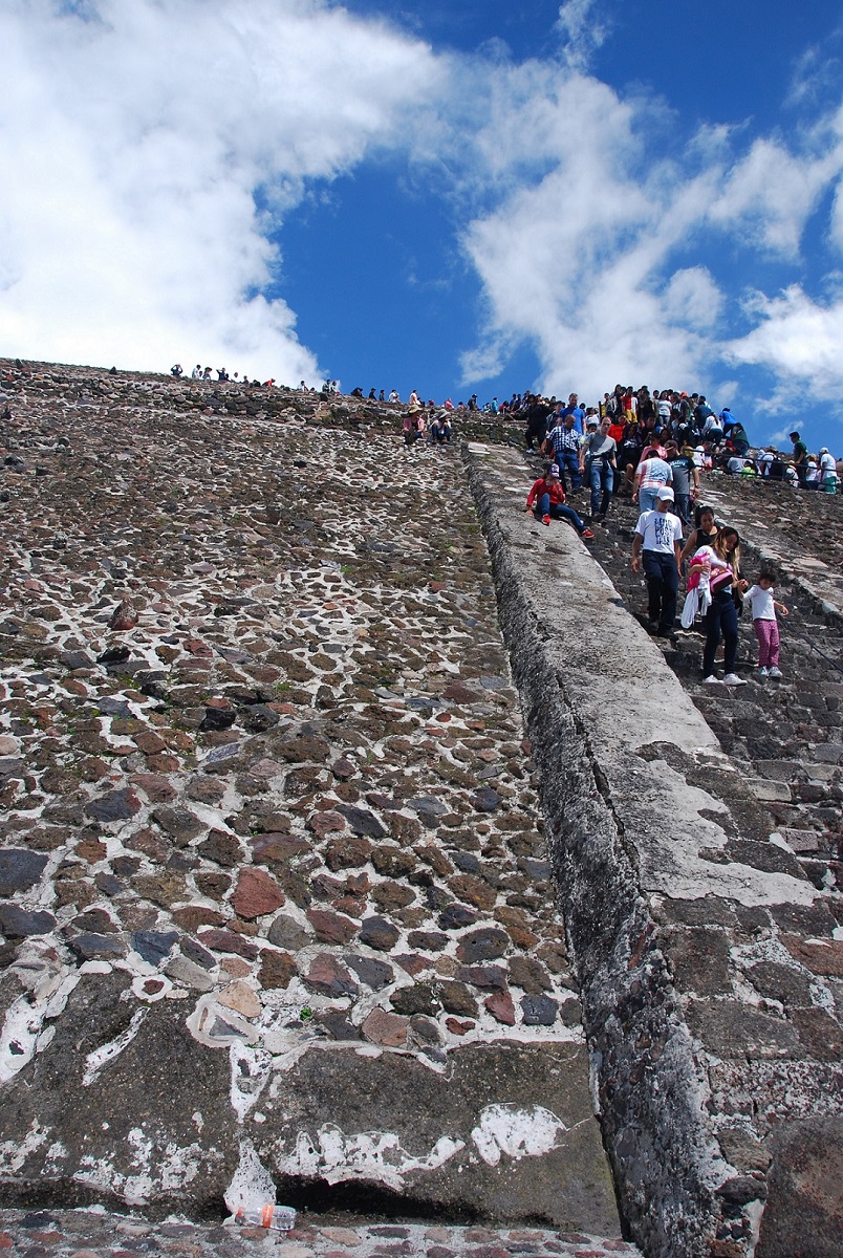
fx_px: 945
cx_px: 422
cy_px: 629
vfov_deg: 67.3
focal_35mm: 27
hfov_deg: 48.1
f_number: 9
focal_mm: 18
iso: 200
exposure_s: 1/160
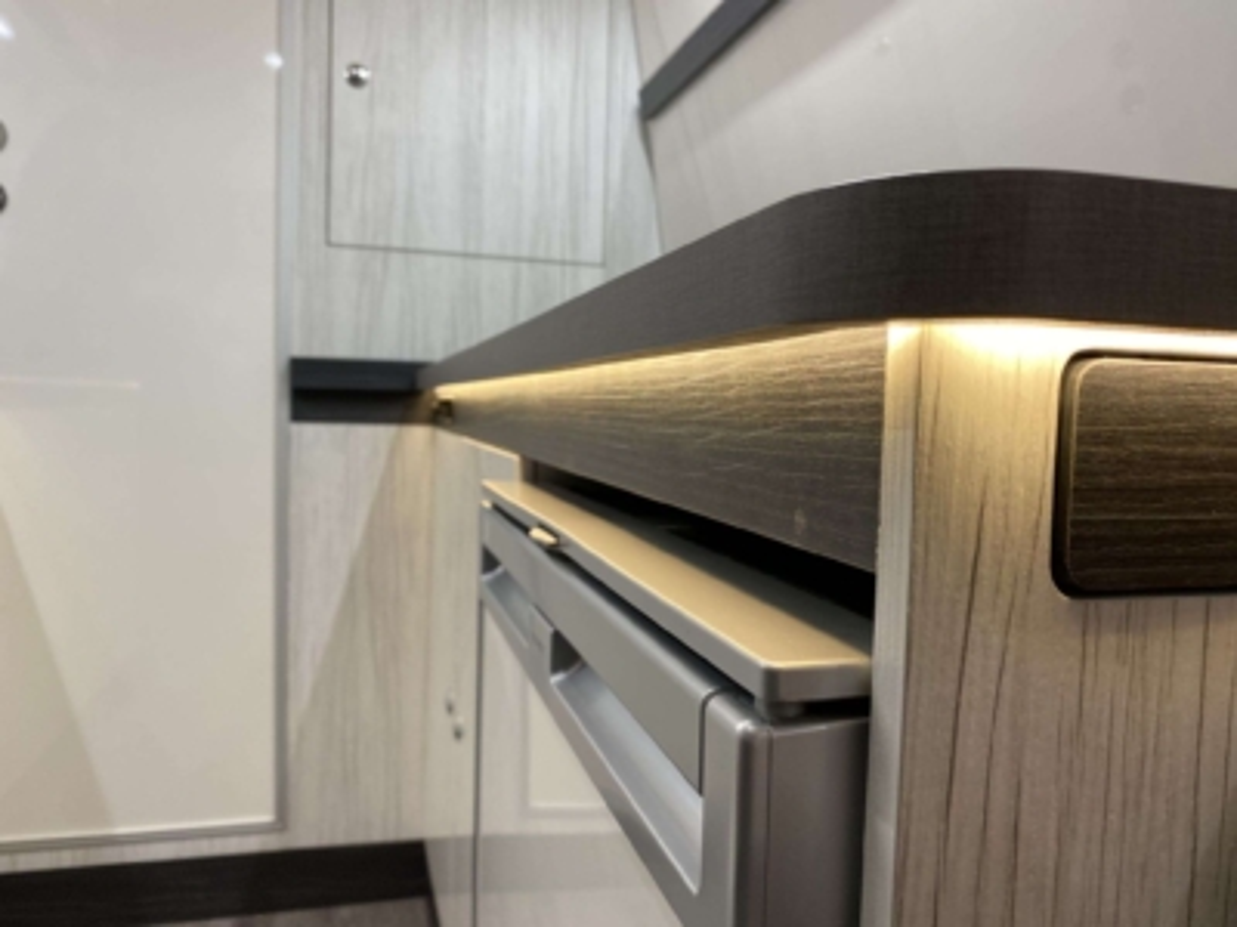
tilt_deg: -3.1
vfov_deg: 53.1
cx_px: 618
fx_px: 929
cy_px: 464
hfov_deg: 67.3
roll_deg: -1.7
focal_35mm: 26
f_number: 1.8
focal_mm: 4.25
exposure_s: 1/100
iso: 125
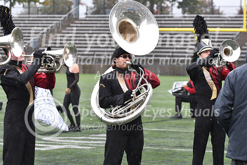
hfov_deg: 11.8
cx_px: 124
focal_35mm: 174
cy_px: 82
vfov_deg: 7.9
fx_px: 1194
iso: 1000
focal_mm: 116
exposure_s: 1/400
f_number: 4
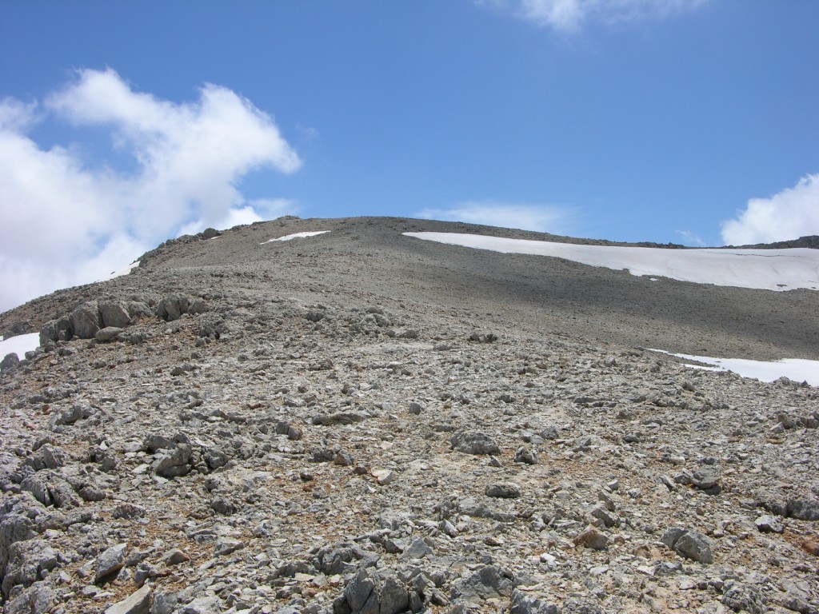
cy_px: 307
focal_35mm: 35
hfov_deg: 52.6
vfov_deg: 40.7
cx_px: 410
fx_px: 828
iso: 50
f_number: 7.1
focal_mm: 8.9
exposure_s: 1/318
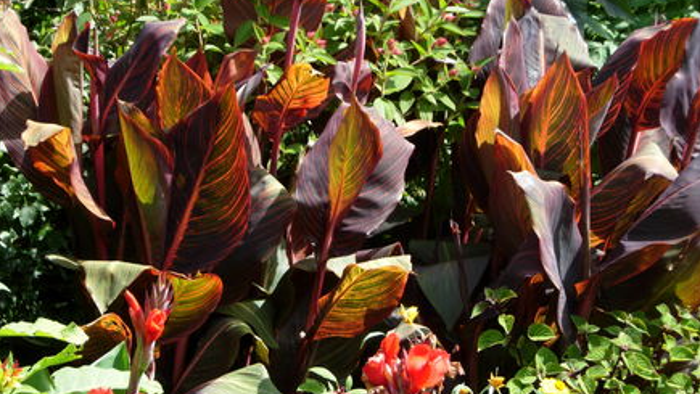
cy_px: 256
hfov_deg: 21.8
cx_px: 351
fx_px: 1820
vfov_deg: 12.4
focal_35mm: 98
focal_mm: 18.6
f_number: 4.3
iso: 50
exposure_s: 1/152
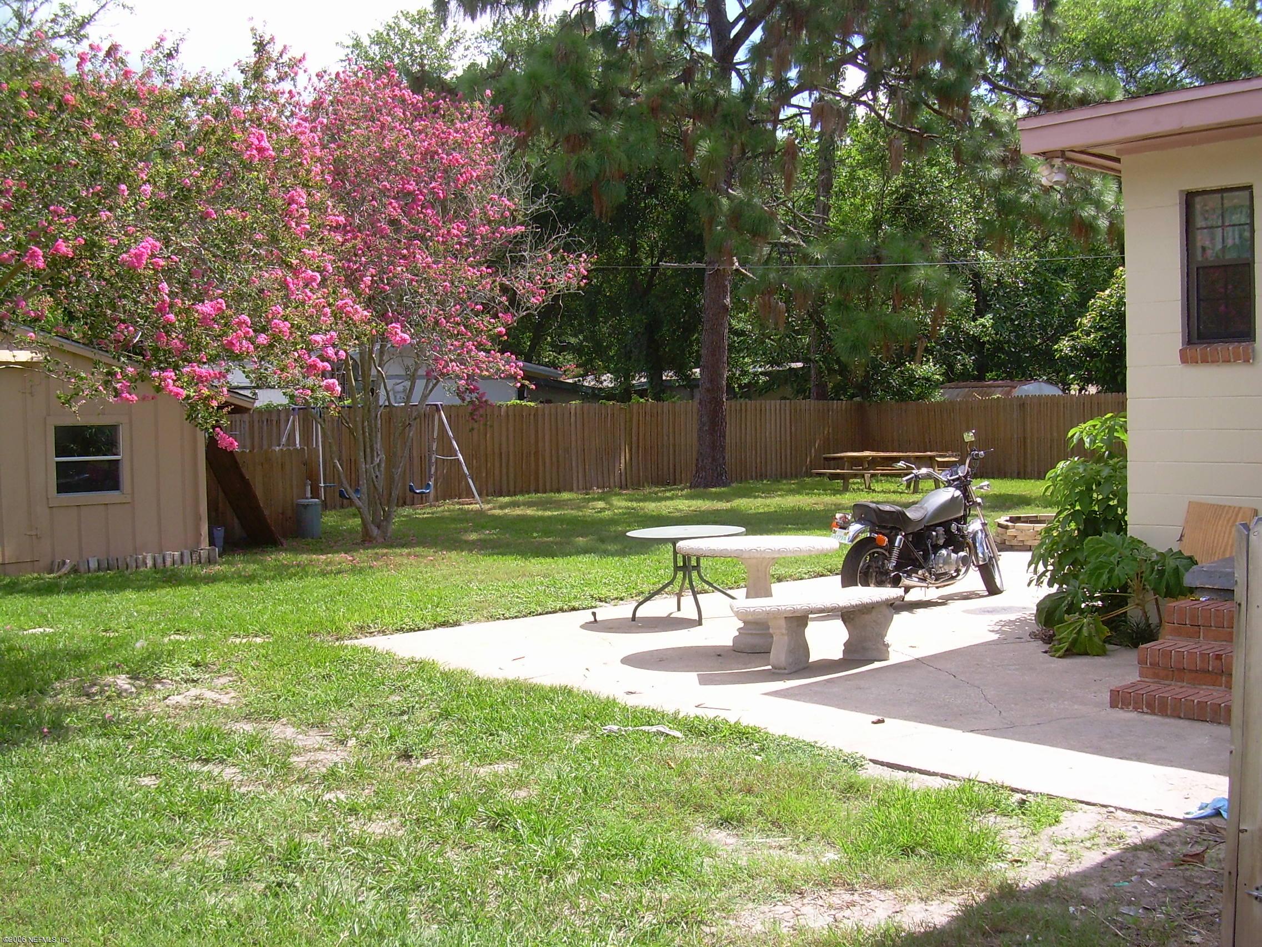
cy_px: 474
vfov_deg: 37.7
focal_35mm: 38
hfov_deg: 49.0
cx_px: 631
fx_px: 1385
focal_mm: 6.3
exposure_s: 1/229
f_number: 4.6
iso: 50
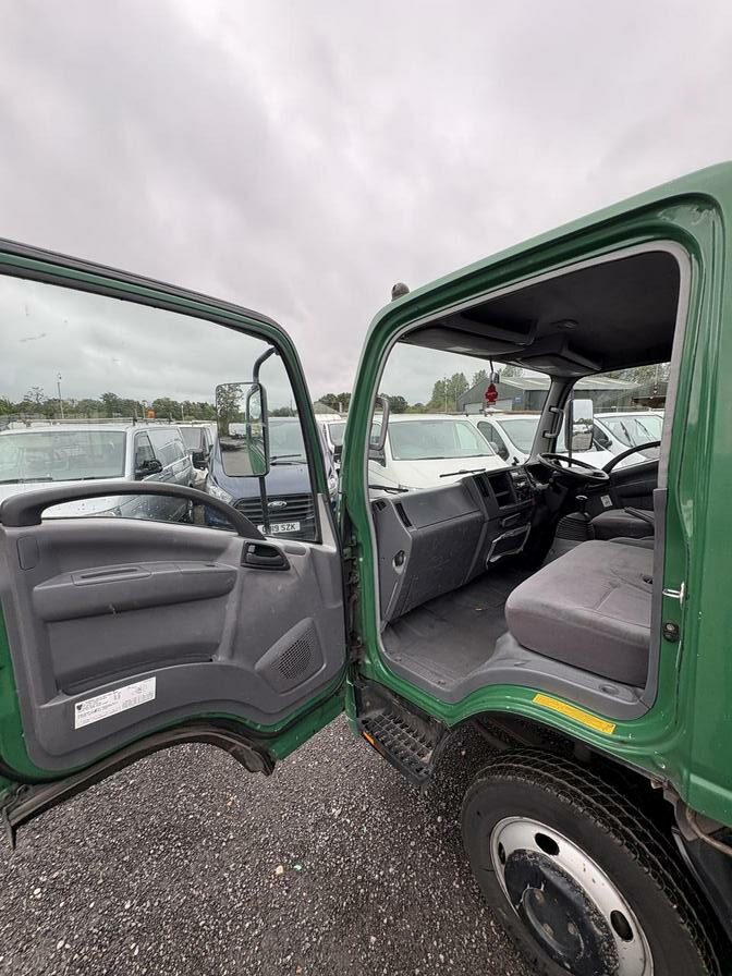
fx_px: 395
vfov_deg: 102.1
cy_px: 488
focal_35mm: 14
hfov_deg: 85.7
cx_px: 366
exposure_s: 1/473
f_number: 2.2
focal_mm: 2.22
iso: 40
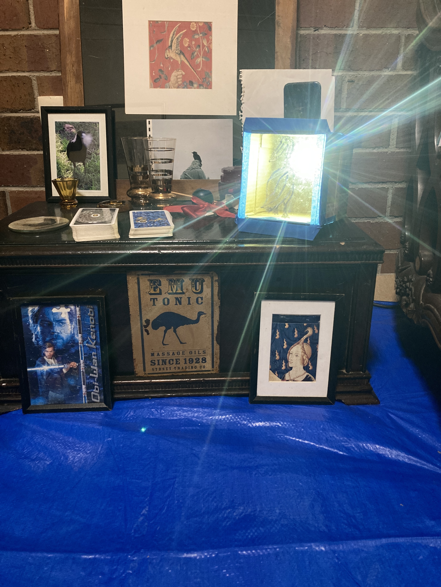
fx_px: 476
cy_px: 294
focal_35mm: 28
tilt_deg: -20.1
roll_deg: -0.2
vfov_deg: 63.4
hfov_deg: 49.7
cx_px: 220
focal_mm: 3.99
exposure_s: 1/25
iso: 400
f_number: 1.8
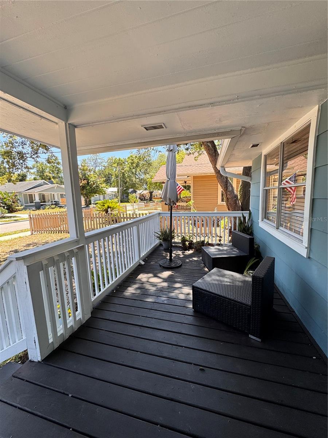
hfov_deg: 85.7
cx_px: 164
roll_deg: +2.8
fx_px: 177
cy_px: 219
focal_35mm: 14
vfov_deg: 102.1
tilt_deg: -7.4
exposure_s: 1/257
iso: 40
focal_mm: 2.22
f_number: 2.2
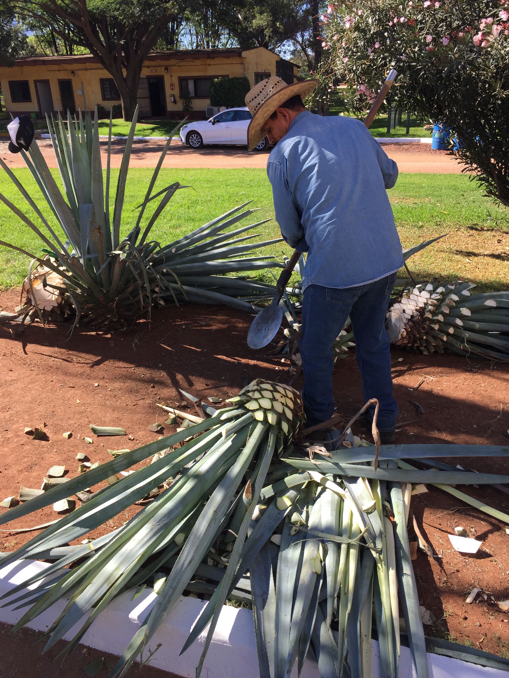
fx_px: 569
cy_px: 339
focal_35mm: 29
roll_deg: +1.4
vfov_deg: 61.7
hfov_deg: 48.2
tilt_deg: -22.3
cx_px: 254
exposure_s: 1/860
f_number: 2.2
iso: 32
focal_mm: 4.15
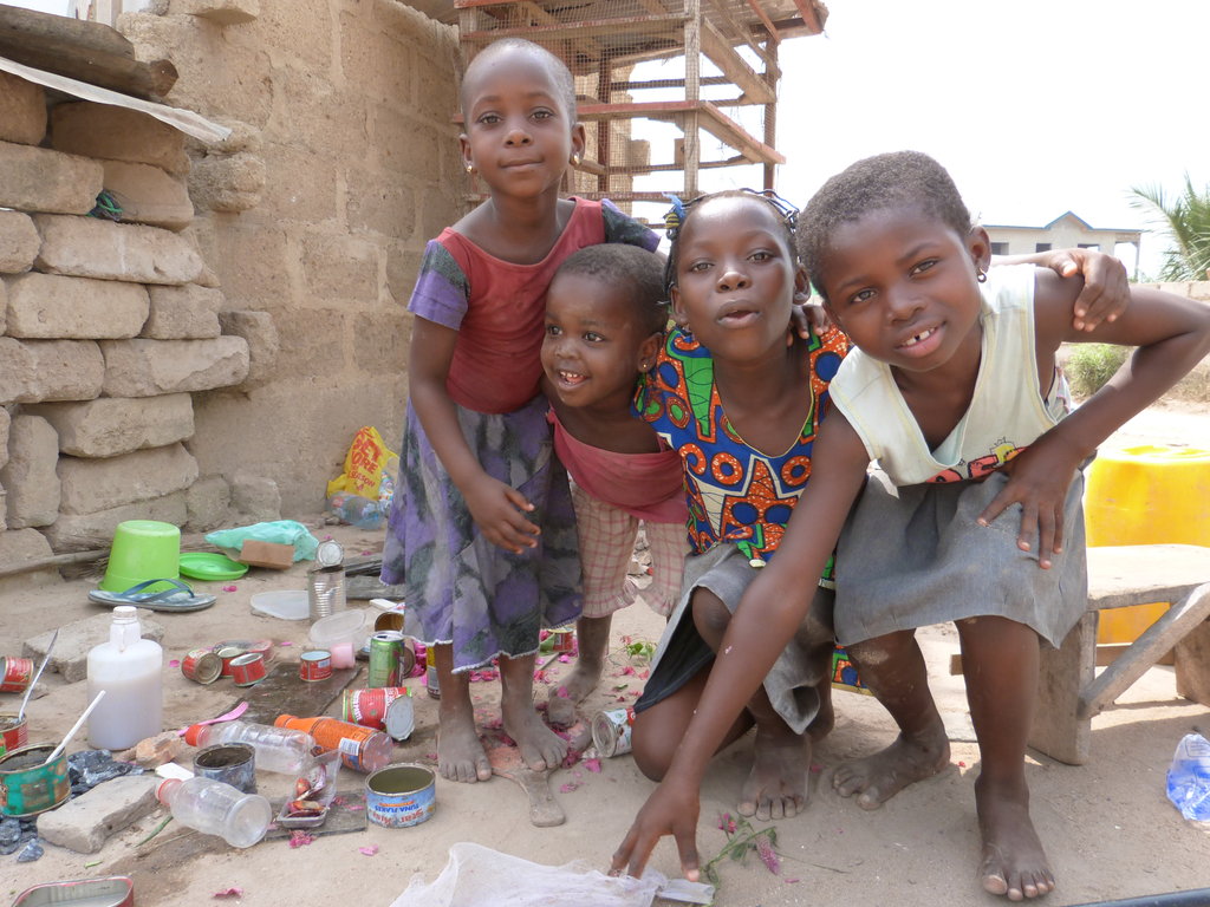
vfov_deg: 54.9
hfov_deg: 69.4
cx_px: 605
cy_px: 454
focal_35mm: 25
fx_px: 874
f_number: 4
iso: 100
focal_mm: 4.5
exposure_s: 1/160
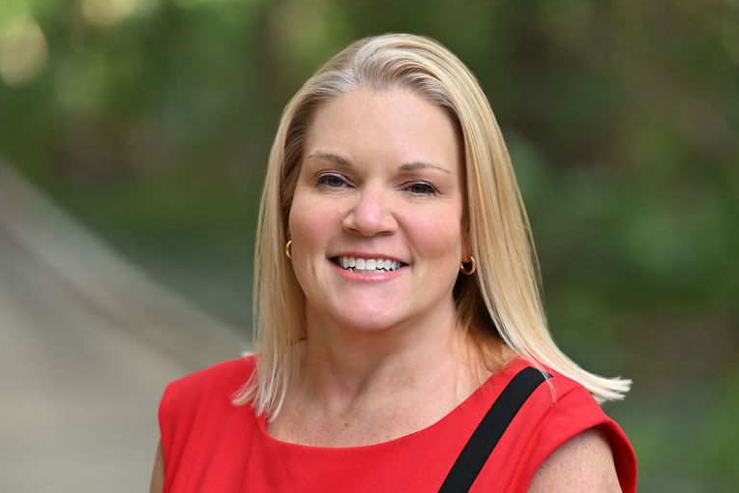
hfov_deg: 10.2
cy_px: 282
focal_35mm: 201
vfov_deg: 6.8
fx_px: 4127
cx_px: 409
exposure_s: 1/400
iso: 200
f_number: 2.8
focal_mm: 150
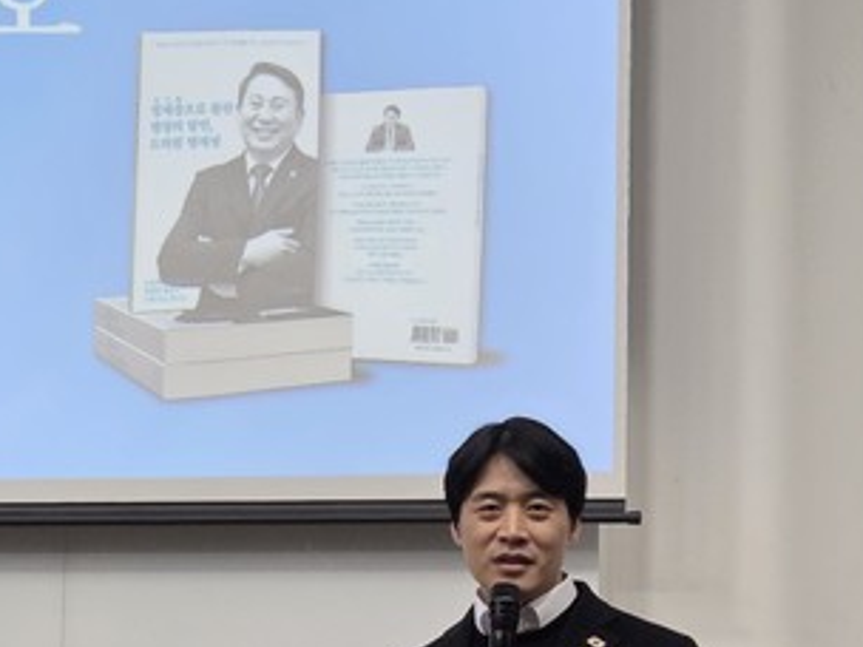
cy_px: 621
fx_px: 3391
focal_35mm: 136
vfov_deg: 10.8
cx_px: 508
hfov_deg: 14.5
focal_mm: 7
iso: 250
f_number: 2.4
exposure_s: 1/120
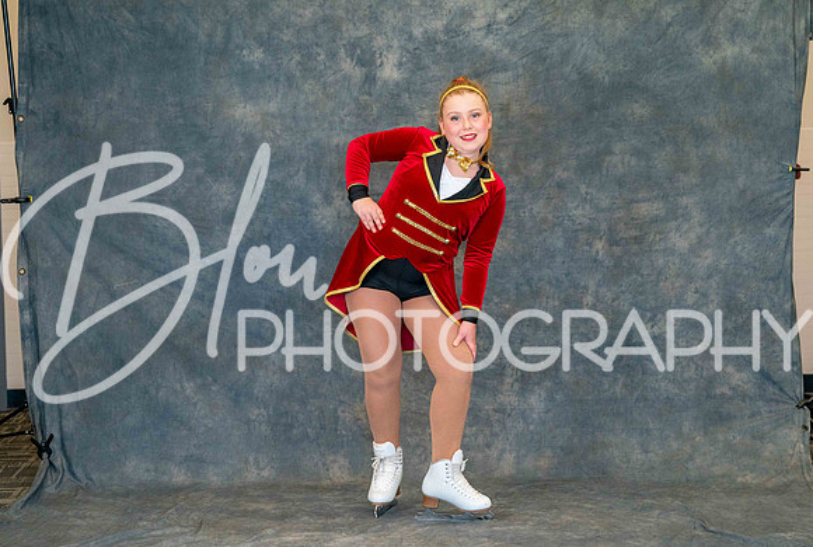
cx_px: 420
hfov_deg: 22.8
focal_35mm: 89
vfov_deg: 15.4
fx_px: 2016
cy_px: 282
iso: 3200
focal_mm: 85
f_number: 4
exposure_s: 1/160
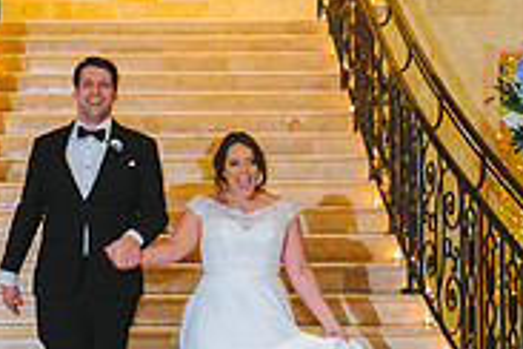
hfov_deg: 17.2
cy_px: 185
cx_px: 128
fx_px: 1714
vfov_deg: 11.6
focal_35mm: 118
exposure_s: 1/100
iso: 3200
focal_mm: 34
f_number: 2.8
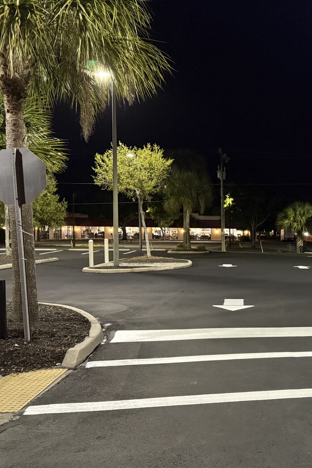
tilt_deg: -2.8
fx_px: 494
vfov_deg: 50.6
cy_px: 262
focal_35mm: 38
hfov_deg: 32.3
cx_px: 311
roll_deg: -0.7
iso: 1000
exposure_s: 1/37
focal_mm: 6.76
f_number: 1.78
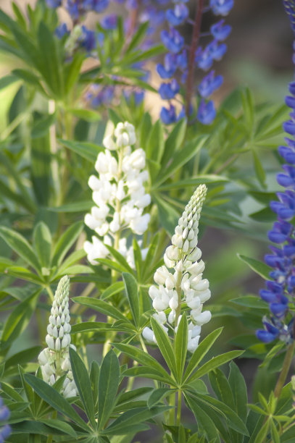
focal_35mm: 450
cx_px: 148
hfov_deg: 3.1
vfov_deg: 4.6
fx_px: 5540
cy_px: 222
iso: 200
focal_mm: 300
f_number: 5.6
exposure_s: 1/100
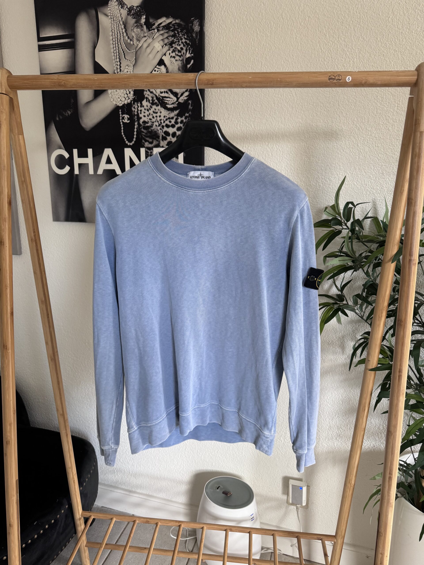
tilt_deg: -12.1
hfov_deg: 56.8
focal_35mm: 24
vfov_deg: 71.6
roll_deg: -1.3
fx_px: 392
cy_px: 282
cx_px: 212
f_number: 1.78
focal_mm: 6.76
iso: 200
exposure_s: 1/121
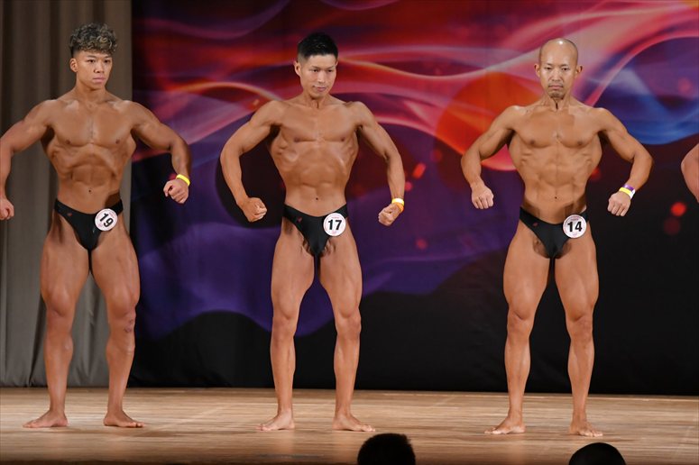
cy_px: 232
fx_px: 4658
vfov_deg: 5.7
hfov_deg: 8.6
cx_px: 350
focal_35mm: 240
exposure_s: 1/400
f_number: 5.6
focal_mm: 160
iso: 3200
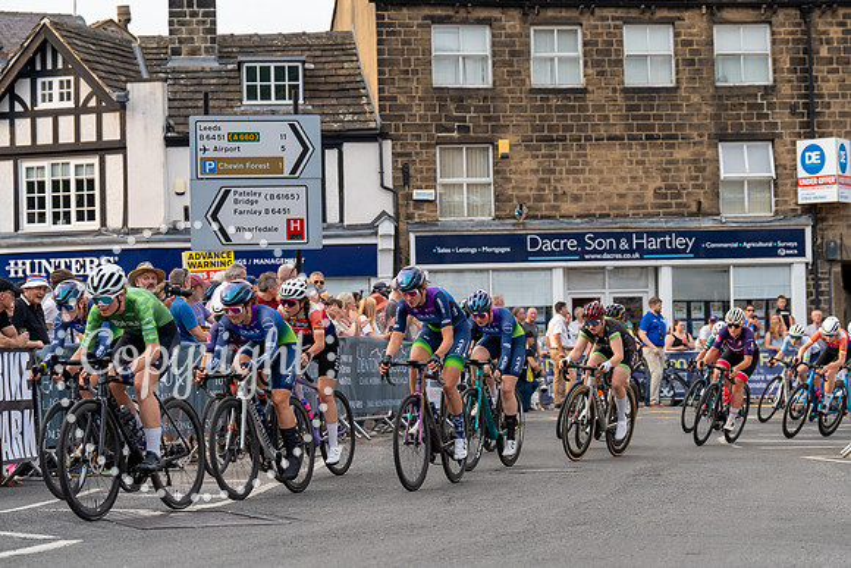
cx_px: 426
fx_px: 2222
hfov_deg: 21.7
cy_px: 284
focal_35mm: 94
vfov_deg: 14.6
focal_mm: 94
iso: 500
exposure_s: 1/1000
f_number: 4.5
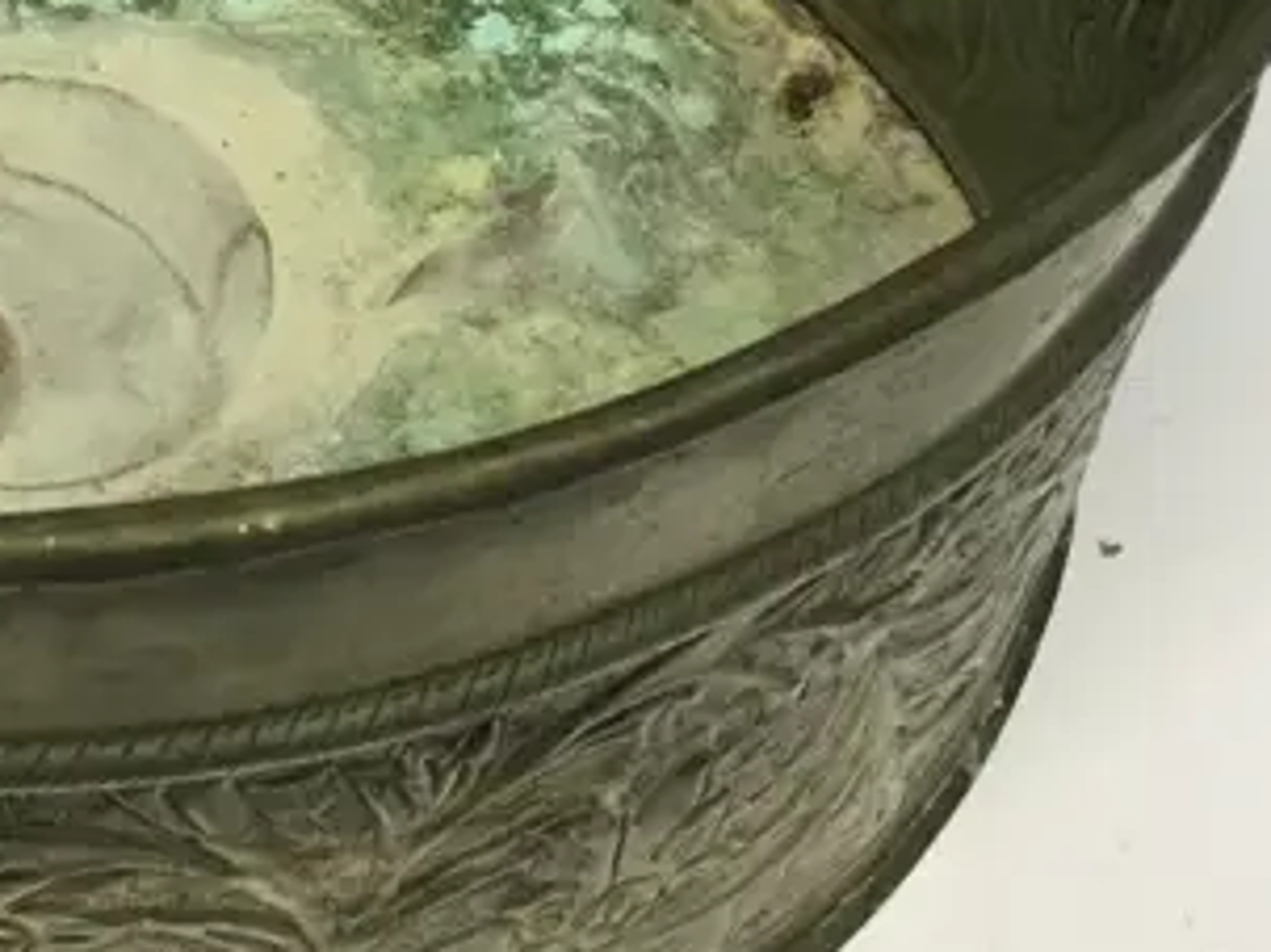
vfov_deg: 14.8
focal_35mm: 98
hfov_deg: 19.6
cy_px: -63
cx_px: 71
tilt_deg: -46.5
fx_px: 3597
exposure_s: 1/33
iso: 40
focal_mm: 4.15
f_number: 2.2
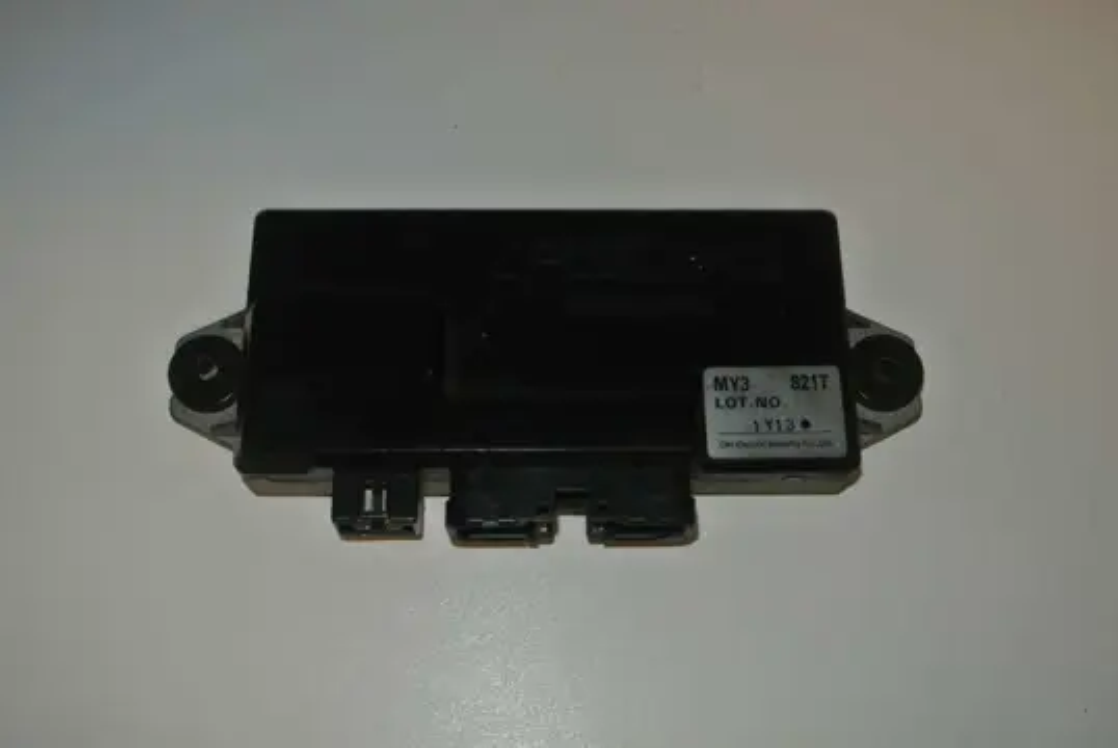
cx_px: 559
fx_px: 1212
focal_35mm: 39
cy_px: 374
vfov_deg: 34.3
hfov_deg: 49.5
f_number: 4
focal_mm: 14.5
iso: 200
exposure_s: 1/60
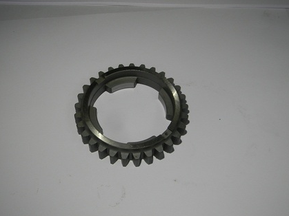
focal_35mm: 43
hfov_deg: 43.8
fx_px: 359
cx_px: 126
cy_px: 104
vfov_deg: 33.6
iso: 87
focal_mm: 6.4
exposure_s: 1/30
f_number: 3.7
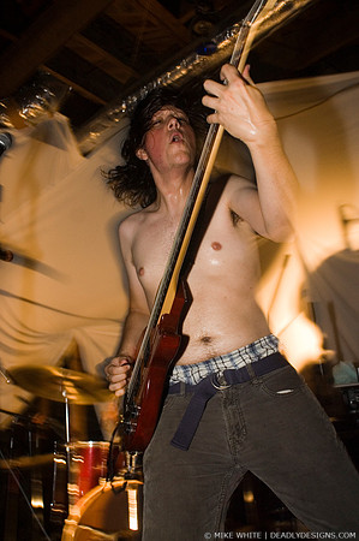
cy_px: 270
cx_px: 180
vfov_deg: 62.0
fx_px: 450
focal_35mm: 30
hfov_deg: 43.5
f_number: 3.2
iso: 800
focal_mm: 20
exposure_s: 1/10
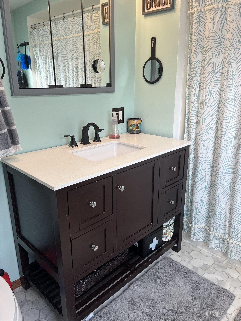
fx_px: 241
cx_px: 120
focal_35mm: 26
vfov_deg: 67.3
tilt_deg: -17.8
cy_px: 160
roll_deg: +0.8
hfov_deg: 53.1
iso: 100
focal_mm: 5.1
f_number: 1.6
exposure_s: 1/120
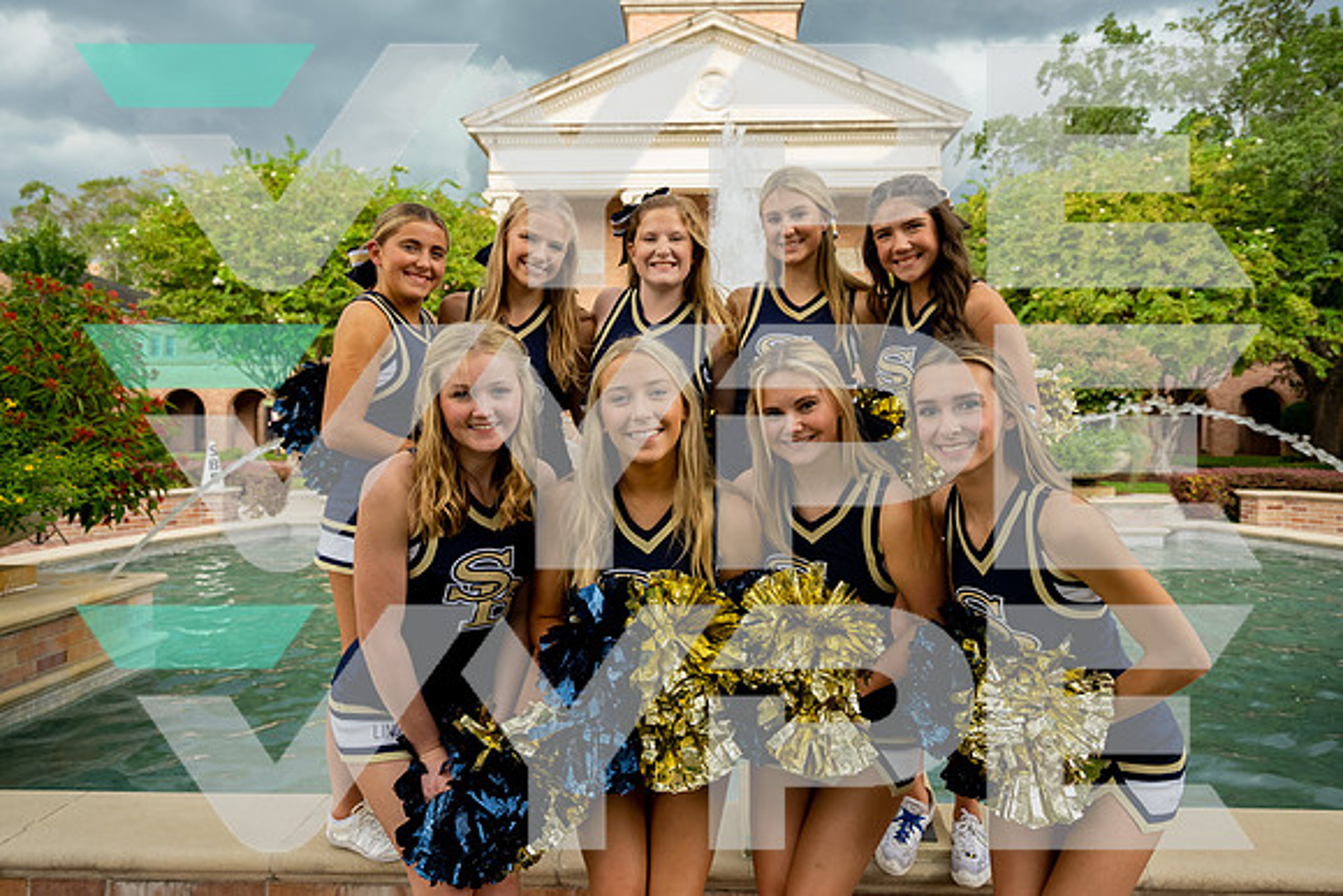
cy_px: 448
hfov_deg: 73.7
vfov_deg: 53.2
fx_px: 896
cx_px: 672
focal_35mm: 24
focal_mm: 24
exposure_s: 1/160
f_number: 5
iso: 400
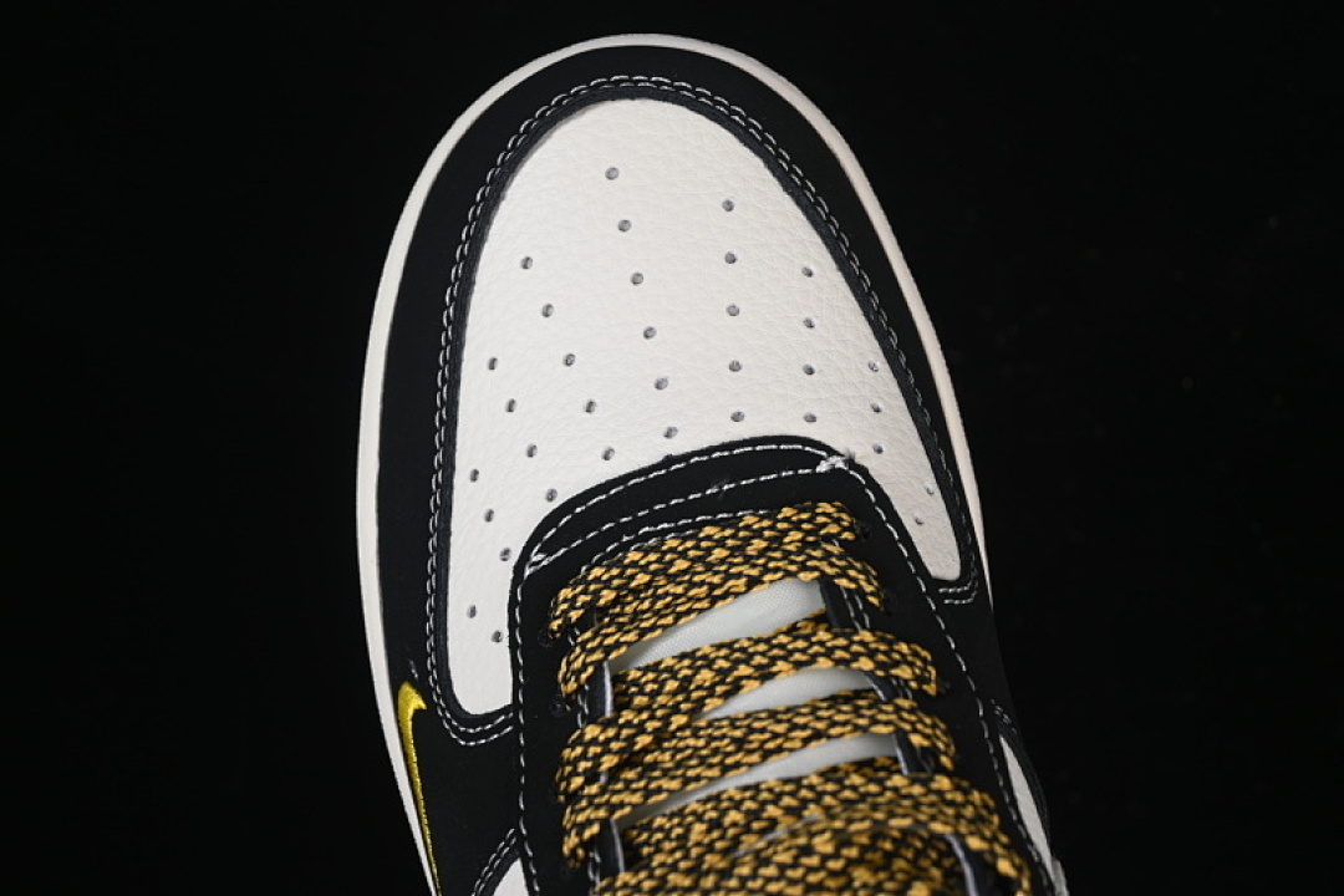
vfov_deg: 18.2
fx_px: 2800
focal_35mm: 75
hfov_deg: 27.0
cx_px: 672
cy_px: 448
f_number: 7.1
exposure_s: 1/80
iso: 160
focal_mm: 50
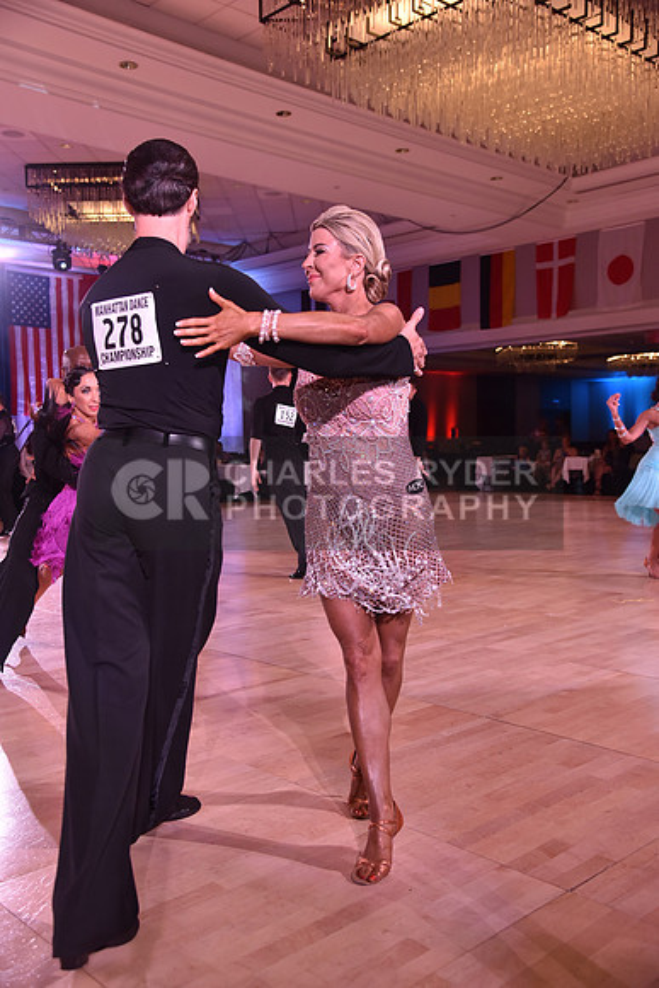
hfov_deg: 38.9
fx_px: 933
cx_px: 330
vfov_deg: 55.8
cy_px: 494
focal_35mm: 34
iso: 1250
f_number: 4.5
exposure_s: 1/250
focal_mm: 34
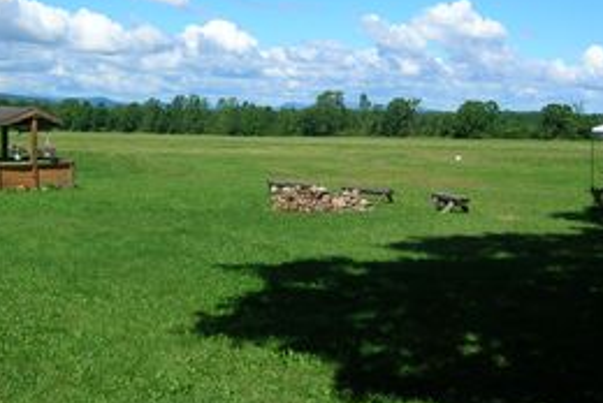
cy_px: 137
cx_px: 334
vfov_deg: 26.9
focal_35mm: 50
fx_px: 838
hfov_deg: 39.5
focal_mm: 5.7
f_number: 4.9
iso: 50
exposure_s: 1/473
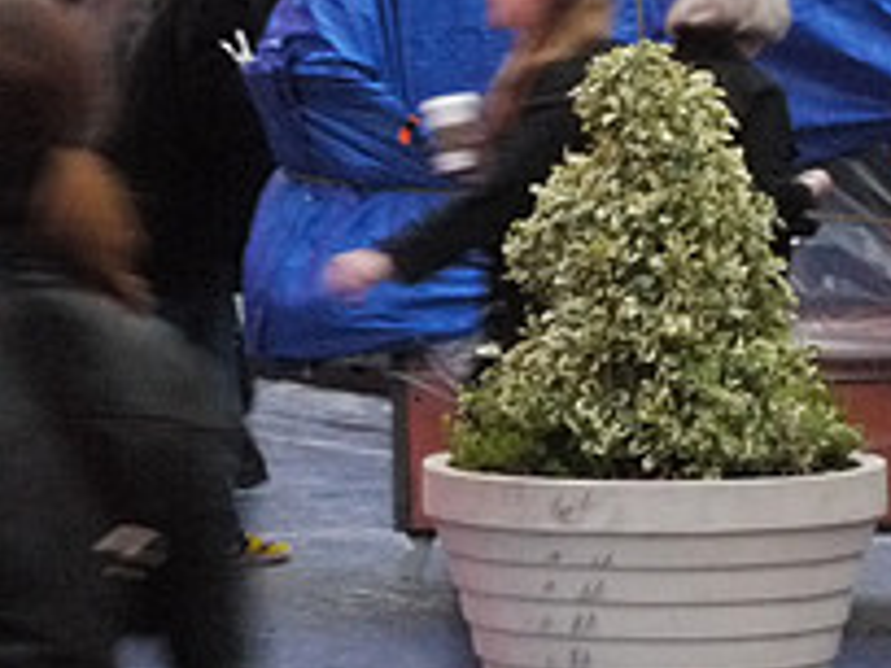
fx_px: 6589
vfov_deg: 5.8
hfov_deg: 7.7
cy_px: -142
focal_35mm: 256
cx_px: -170
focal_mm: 45
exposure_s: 1/25
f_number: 22
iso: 1600
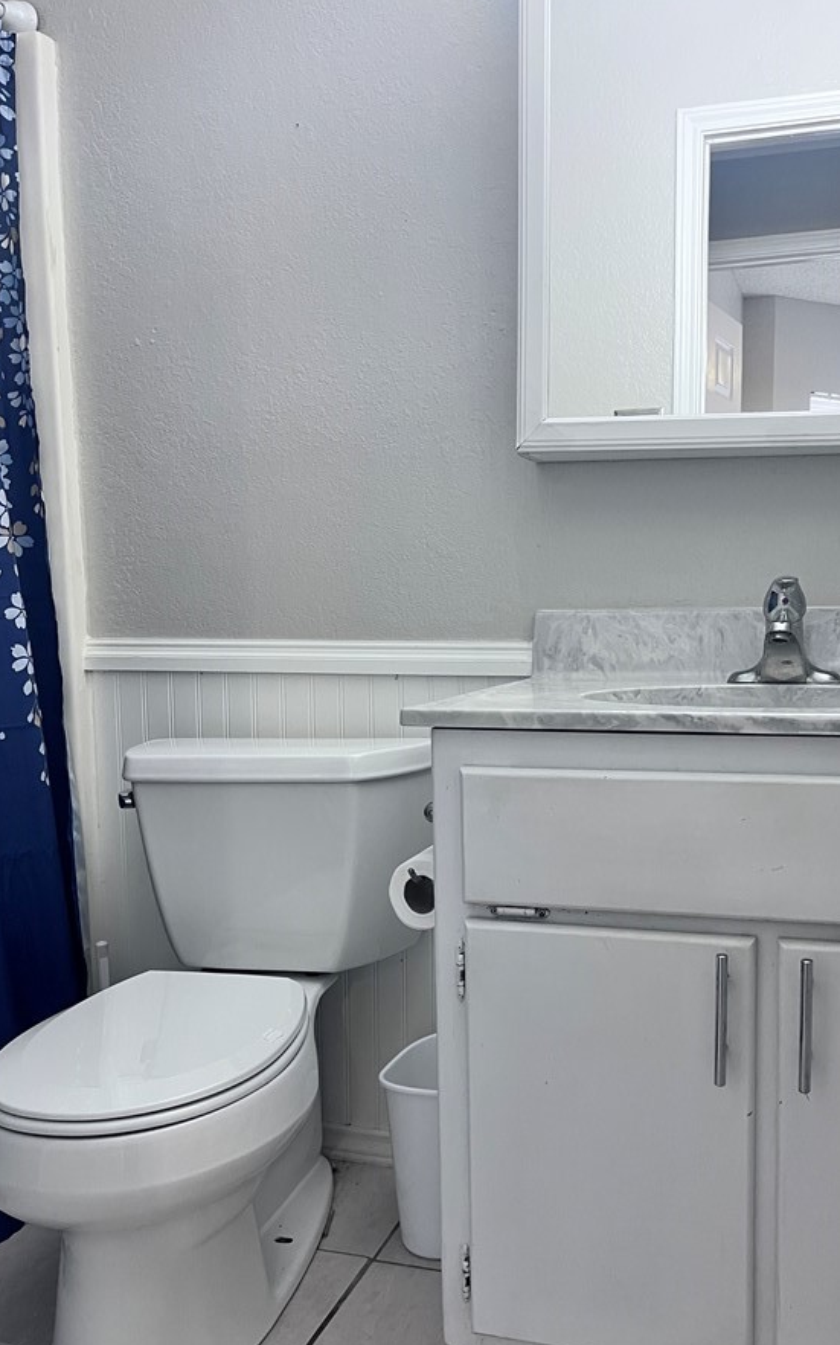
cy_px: 718
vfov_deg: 59.6
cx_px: 544
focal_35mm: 32
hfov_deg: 39.1
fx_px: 1172
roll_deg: +0.6
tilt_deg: -7.1
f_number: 1.6
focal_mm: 5.1
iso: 100
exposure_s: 1/60
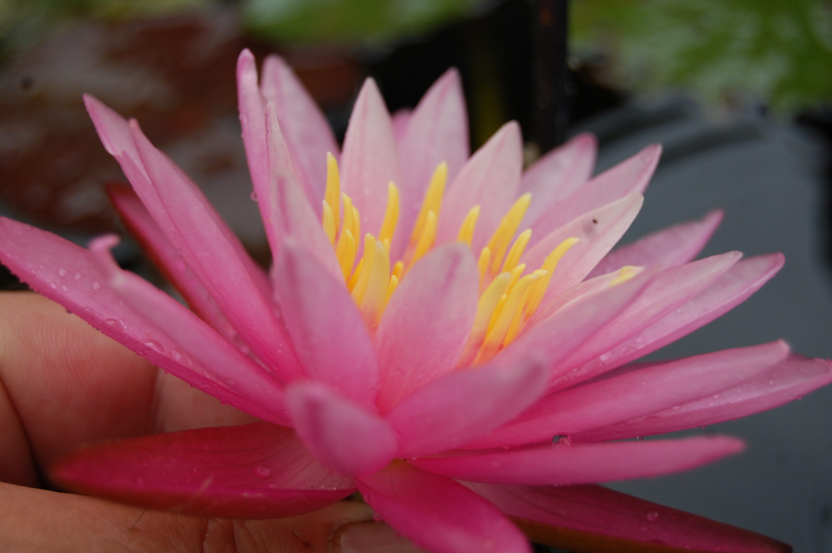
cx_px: 416
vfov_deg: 18.1
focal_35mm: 75
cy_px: 276
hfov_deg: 27.0
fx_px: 1732
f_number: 6.3
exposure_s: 1/160
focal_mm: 50
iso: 200
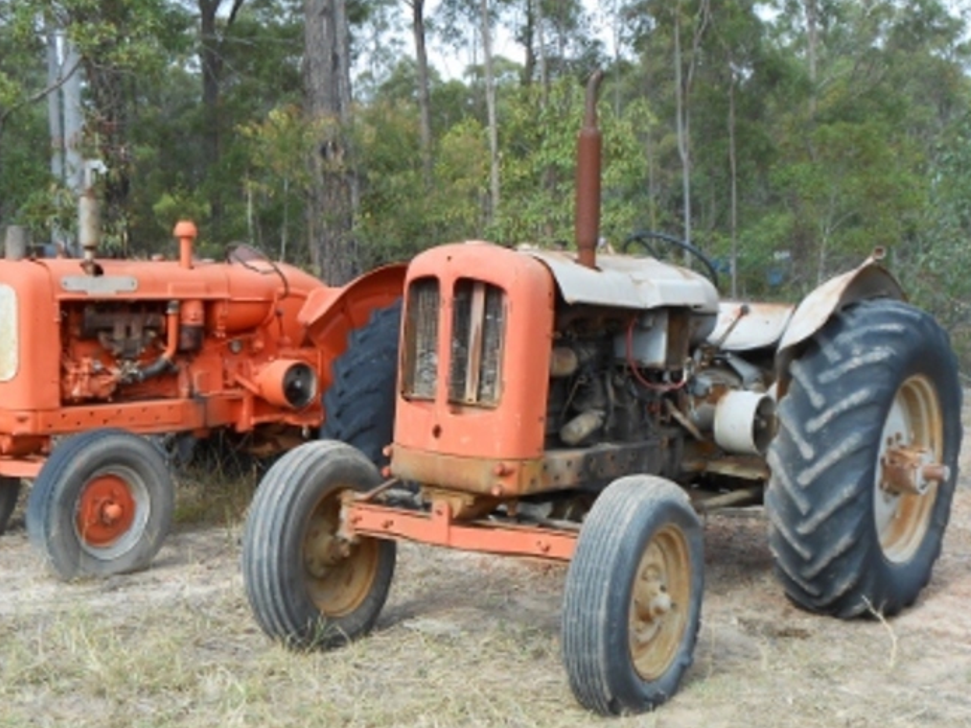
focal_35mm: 54
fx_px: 1515
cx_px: 424
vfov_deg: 27.0
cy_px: 397
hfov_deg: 35.5
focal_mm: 7.8
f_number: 4.5
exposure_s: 1/200
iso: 80
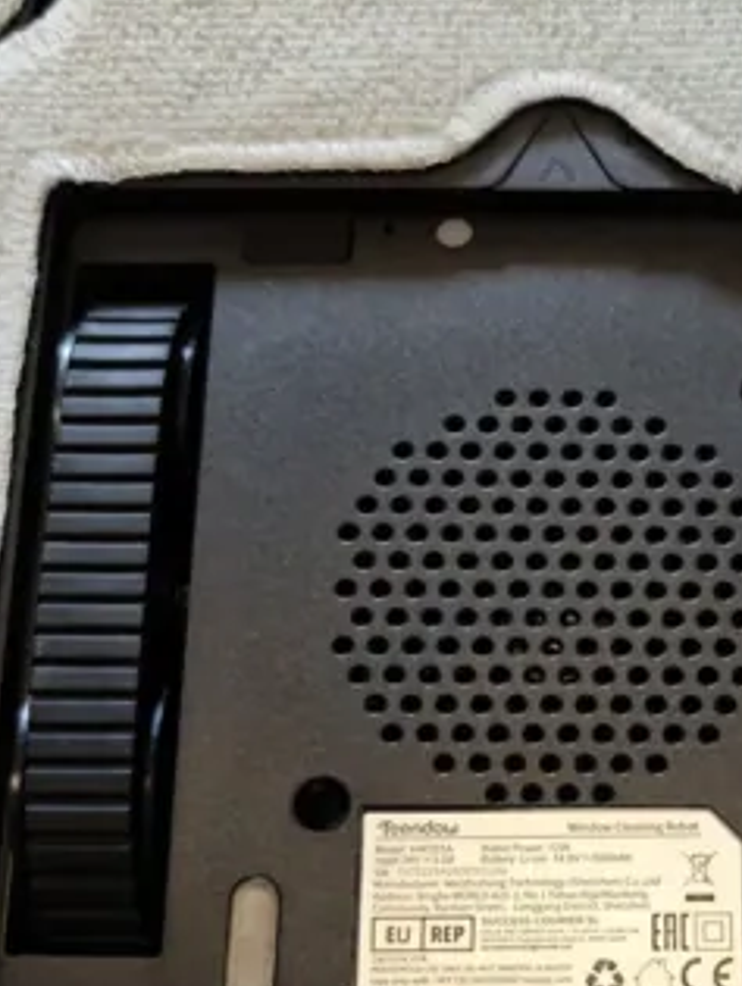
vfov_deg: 34.0
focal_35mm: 56
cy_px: 670
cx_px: 639
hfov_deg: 25.5
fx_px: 1597
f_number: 1.63
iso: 250
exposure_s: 1/100
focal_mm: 8.72
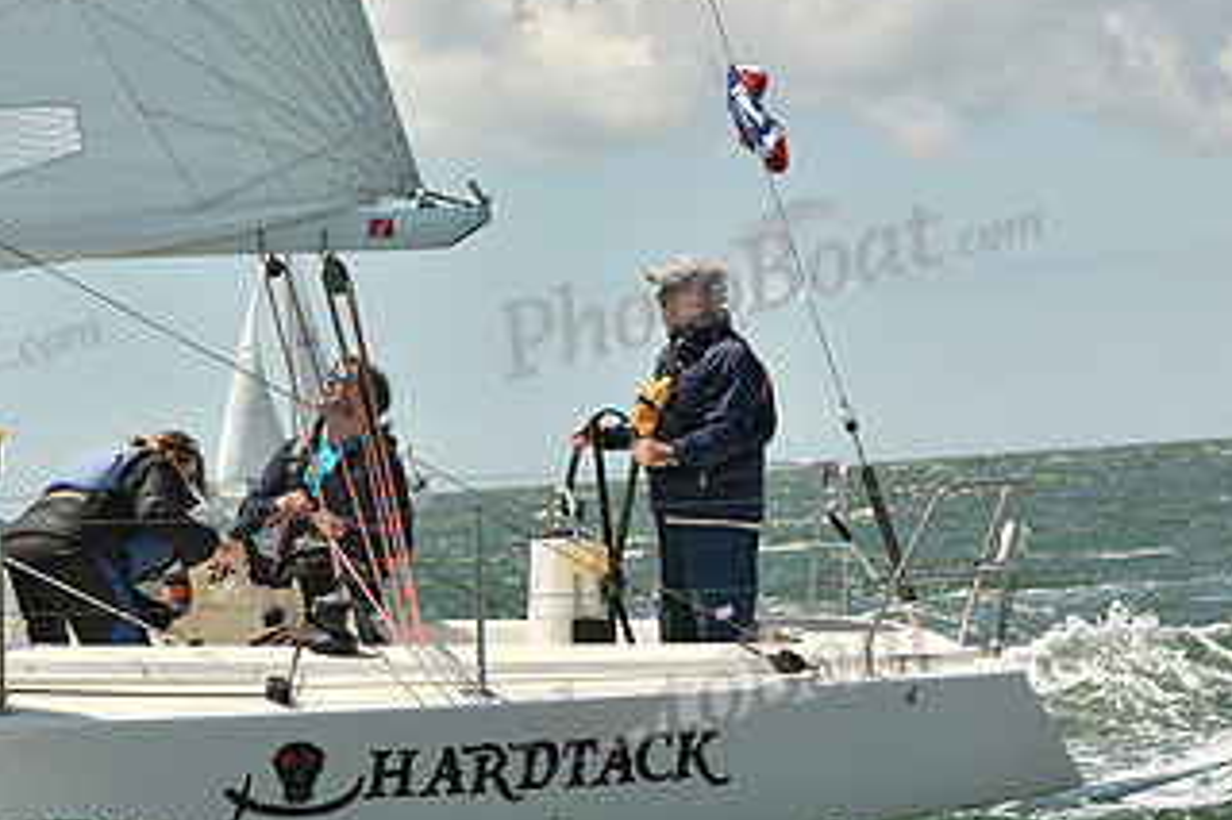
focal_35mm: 245
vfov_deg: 5.6
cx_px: 304
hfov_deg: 8.4
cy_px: 533
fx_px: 8380
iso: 320
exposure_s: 1/800
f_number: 11
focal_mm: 135
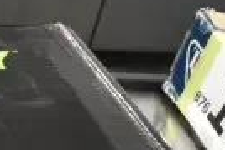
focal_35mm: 123
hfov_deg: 13.9
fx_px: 768
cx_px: -235
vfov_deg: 10.9
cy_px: 185
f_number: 7.1
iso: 6400
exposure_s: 1/200
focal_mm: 18
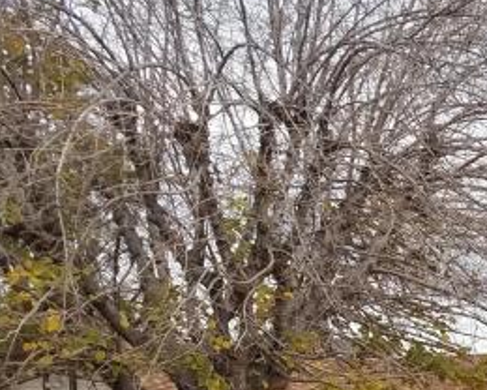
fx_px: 1441
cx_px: 952
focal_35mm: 100
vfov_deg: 14.1
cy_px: 630
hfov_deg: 15.6
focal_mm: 4.2
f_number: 1.7
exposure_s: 1/486
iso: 40
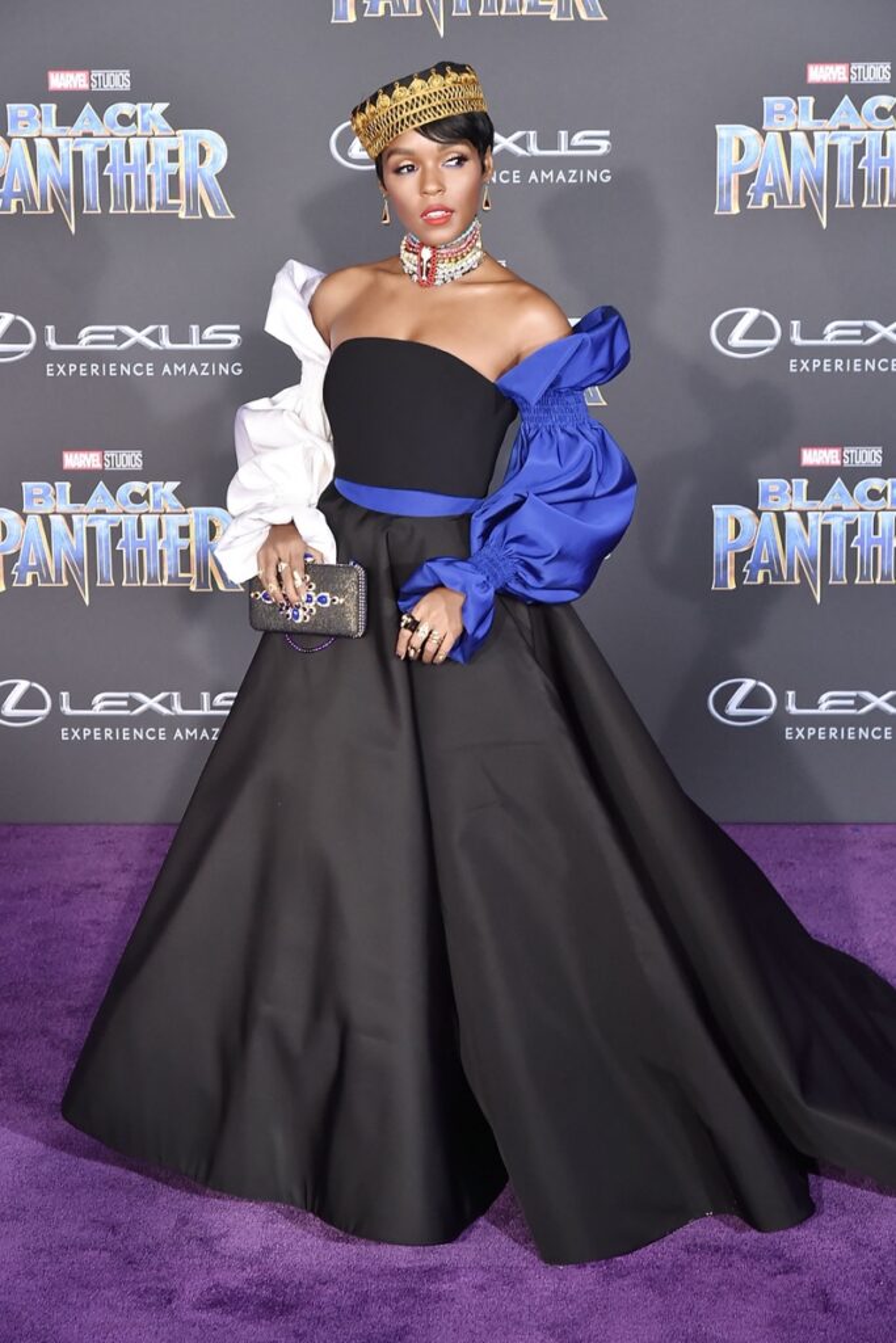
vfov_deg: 27.0
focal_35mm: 75
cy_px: 672
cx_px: 448
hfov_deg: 18.2
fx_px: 2799
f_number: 6.3
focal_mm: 75
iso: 1600
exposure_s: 1/160
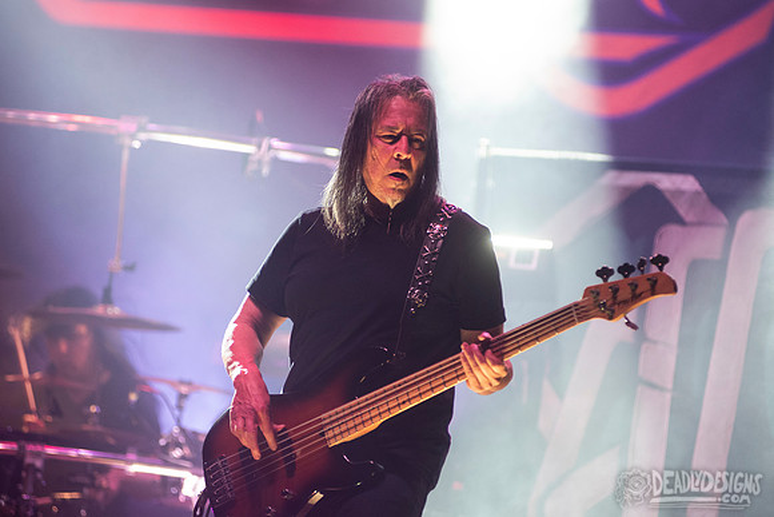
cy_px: 245
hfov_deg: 8.4
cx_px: 375
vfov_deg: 5.6
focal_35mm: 244
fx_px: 5246
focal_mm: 200
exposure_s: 1/400
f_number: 3.2
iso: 2500
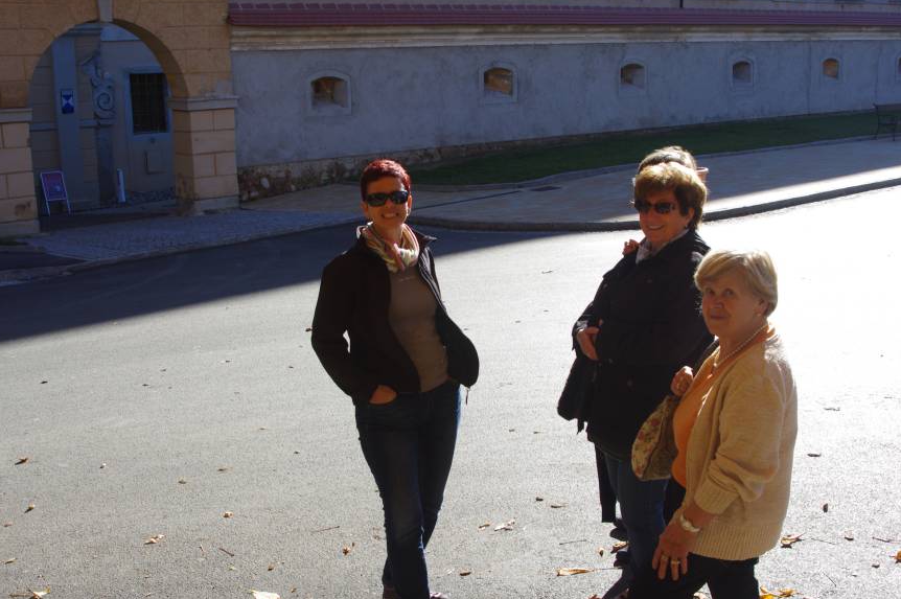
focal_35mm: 44
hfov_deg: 44.5
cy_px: 287
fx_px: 1100
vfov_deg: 30.5
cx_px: 455
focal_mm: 28
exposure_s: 1/125
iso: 200
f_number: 11
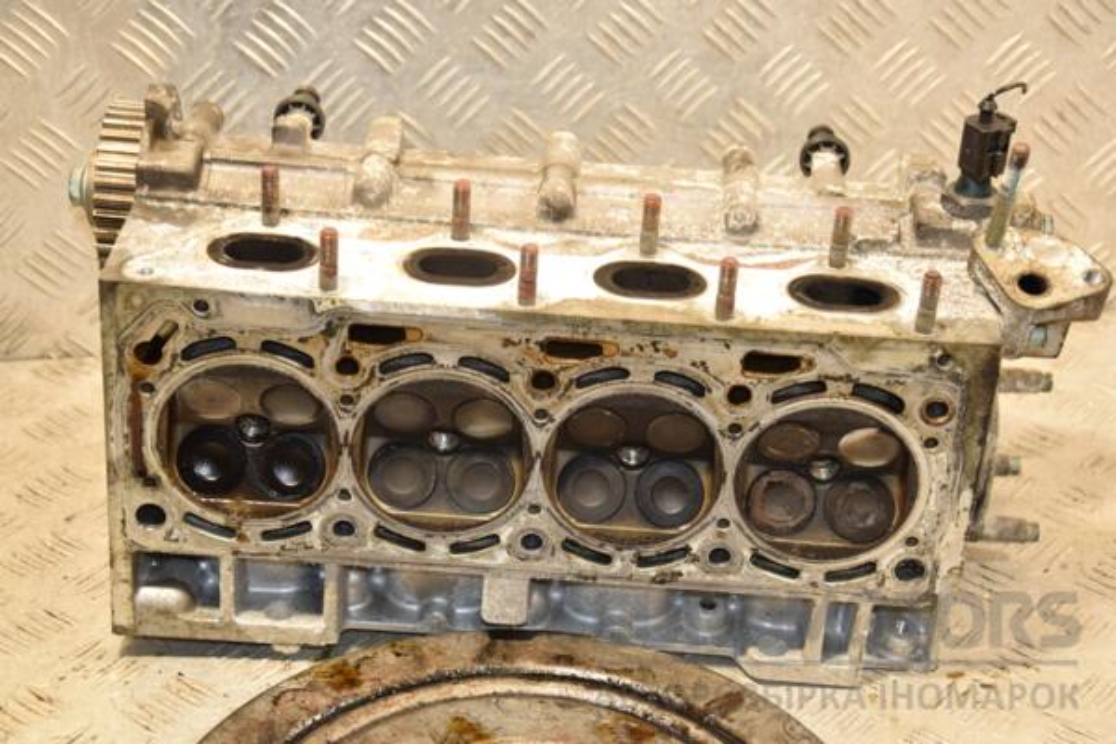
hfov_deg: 27.0
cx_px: 558
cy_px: 372
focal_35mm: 75
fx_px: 2325
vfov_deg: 18.2
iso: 800
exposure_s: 1/100
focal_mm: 50
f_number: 5
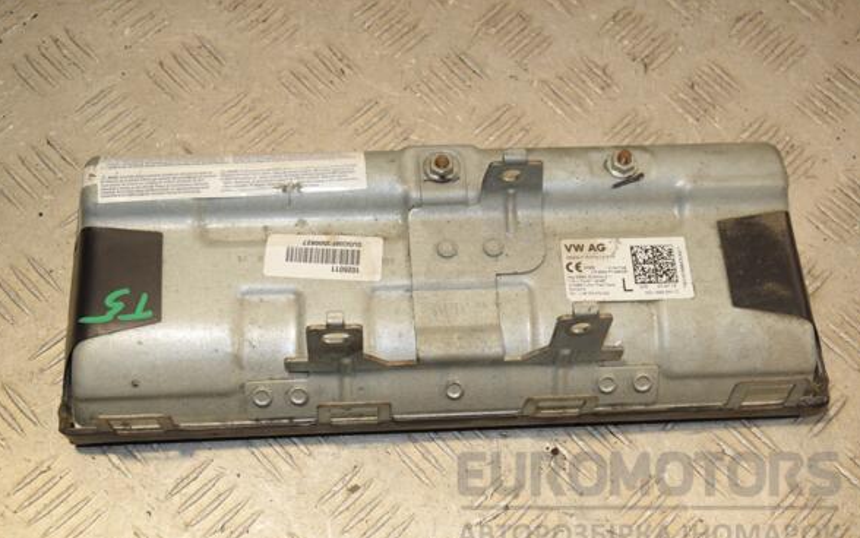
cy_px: 279
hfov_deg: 38.2
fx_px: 1243
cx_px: 430
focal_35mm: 53
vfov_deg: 24.4
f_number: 8
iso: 800
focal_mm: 34
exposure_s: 1/200
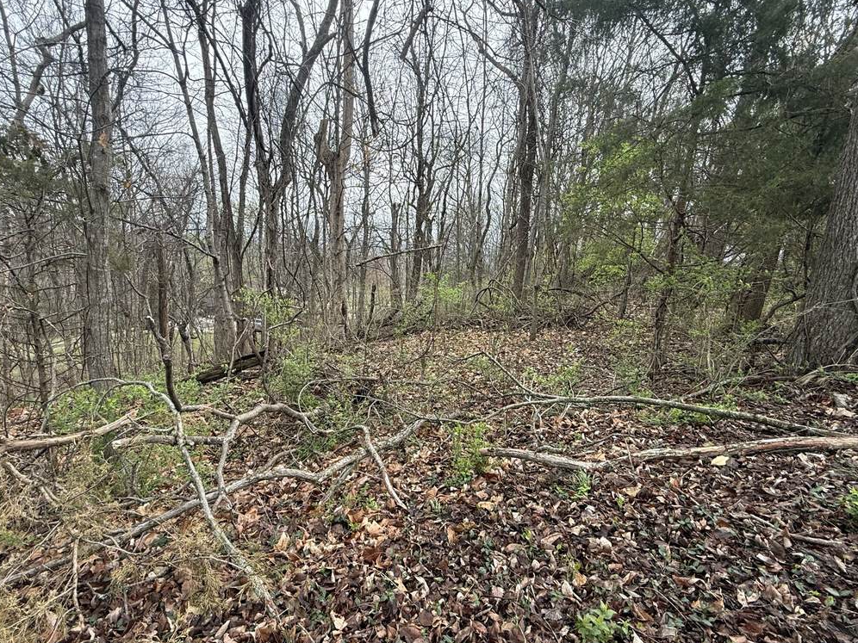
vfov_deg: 71.6
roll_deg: -3.0
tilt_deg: -10.3
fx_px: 446
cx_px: 407
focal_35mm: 18
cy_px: 325
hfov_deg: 87.7
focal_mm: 2.22
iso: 64
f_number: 2.2
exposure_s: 1/146
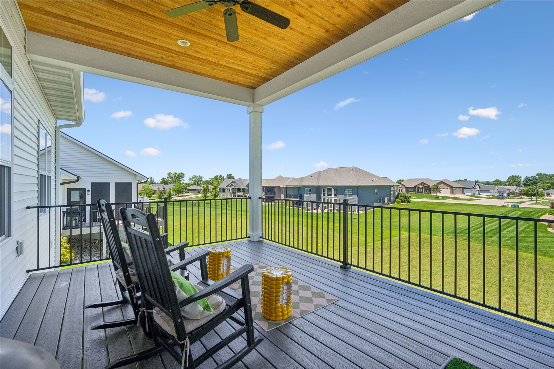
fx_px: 246
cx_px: 277
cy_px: 184
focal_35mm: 16
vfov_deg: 73.7
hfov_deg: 96.7
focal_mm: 16
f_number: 10
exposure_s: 1/500
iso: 400
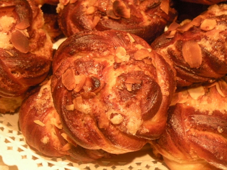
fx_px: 498
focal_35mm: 76
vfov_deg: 19.4
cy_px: 85
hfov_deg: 25.7
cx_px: 114
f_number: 3.9
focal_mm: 12.3
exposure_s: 1/15.3
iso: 400
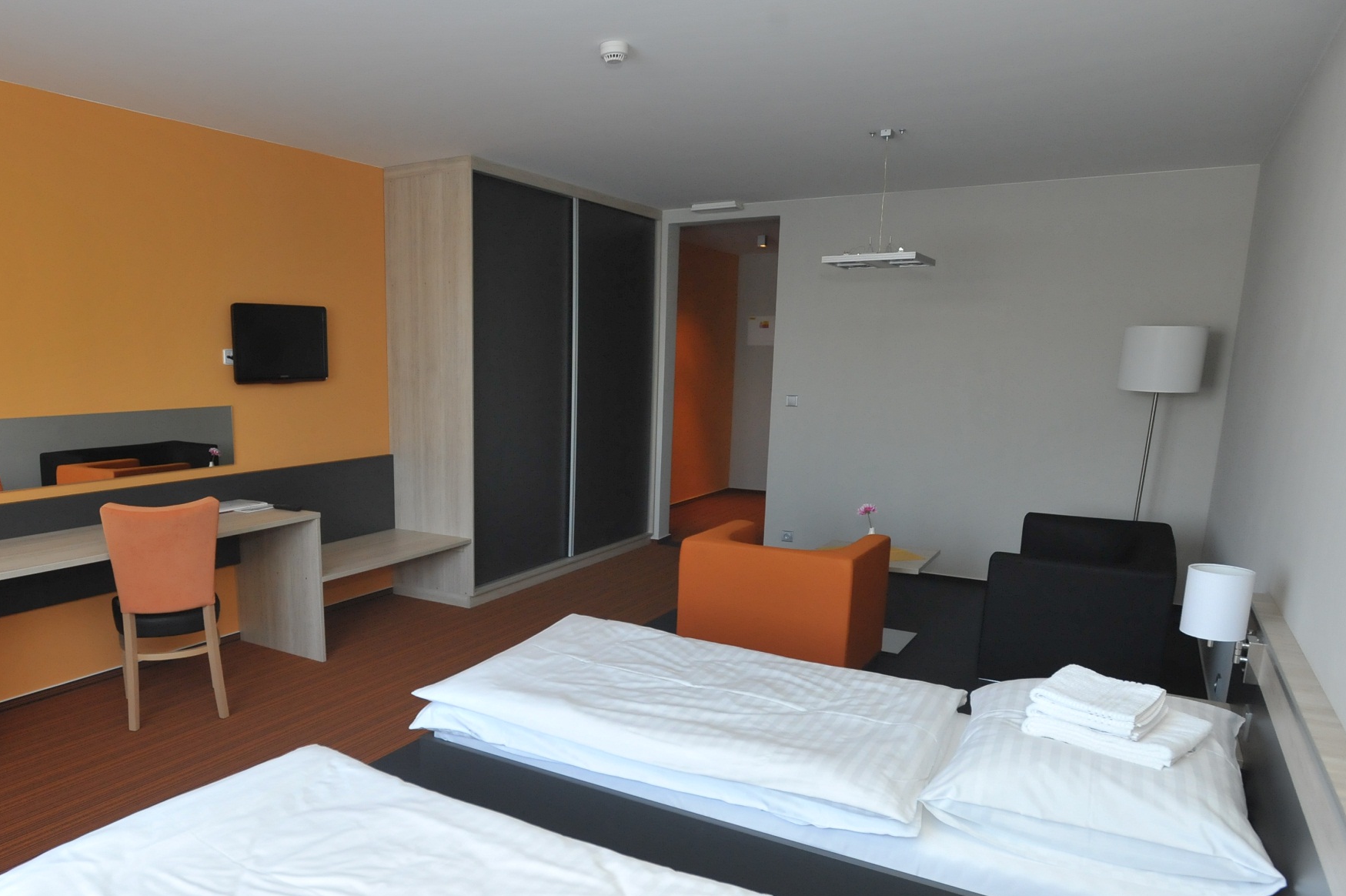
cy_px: 546
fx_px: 897
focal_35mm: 24
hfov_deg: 72.7
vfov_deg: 52.6
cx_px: 516
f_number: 5
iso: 2000
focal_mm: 17
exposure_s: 1/125
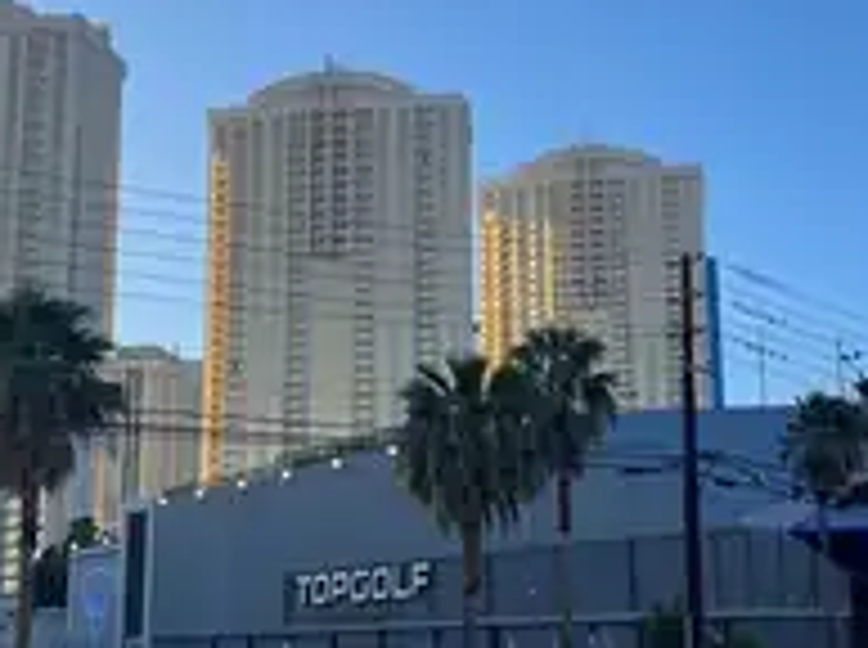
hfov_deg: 35.6
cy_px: 369
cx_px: 463
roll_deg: +0.2
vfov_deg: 26.9
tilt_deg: +11.8
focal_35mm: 54
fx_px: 1352
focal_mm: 5.7
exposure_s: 1/3165
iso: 50
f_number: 1.5
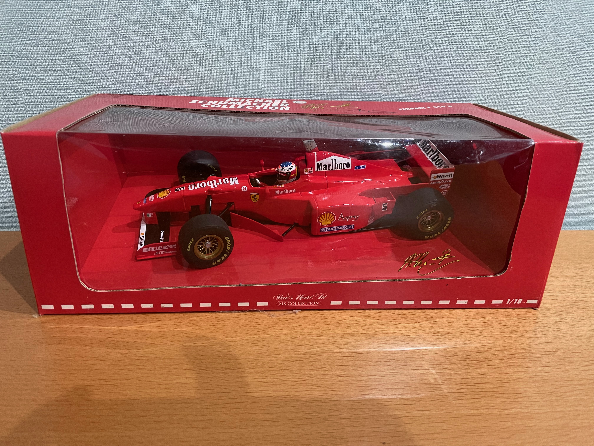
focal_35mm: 26
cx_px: 297
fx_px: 446
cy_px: 223
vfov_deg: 53.1
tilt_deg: -22.6
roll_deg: -1.7
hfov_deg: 67.3
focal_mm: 4.2
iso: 500
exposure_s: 1/33
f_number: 1.6
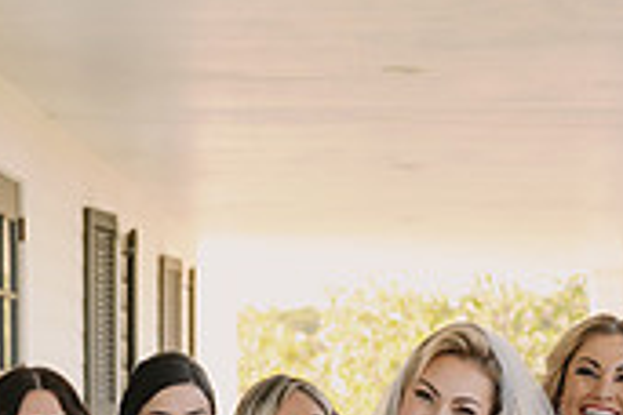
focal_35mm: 139
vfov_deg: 9.5
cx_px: 361
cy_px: 652
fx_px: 2405
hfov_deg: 14.8
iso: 250
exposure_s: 1/500
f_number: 2.8
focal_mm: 41
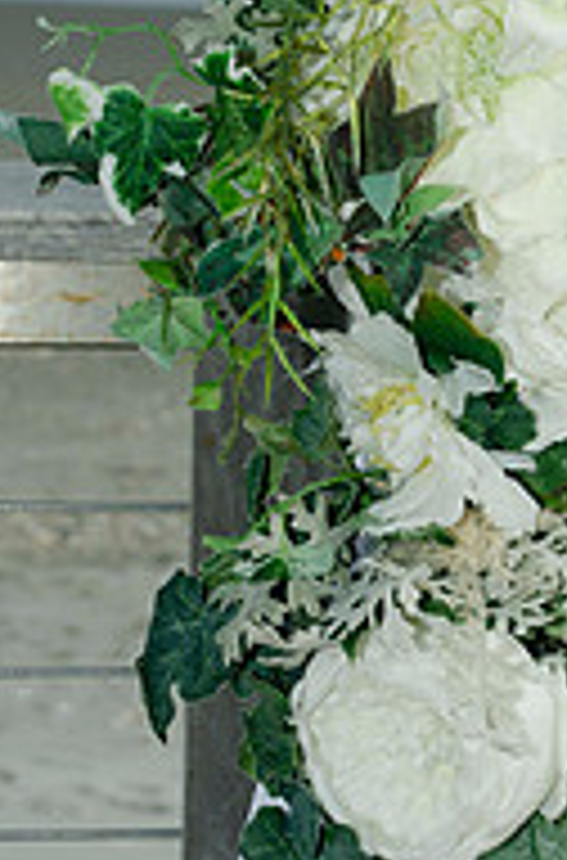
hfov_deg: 7.4
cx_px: 450
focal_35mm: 184
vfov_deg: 11.2
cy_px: 198
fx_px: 4379
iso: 125
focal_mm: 52
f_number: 10
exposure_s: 1/250
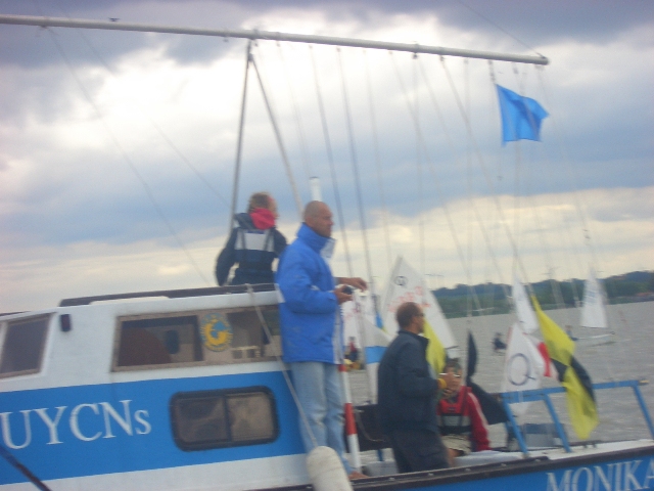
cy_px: 246
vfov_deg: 14.1
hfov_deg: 18.7
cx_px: 327
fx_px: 1984
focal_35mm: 105
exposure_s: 1/100
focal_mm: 17.4
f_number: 7.7
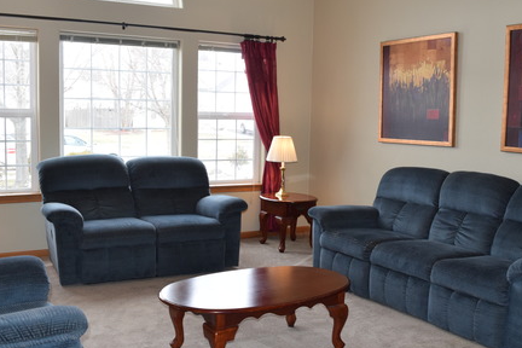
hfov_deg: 48.4
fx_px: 580
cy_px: 187
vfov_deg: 33.4
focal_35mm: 40
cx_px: 277
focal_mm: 18
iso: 800
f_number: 5.6
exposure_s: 1/125
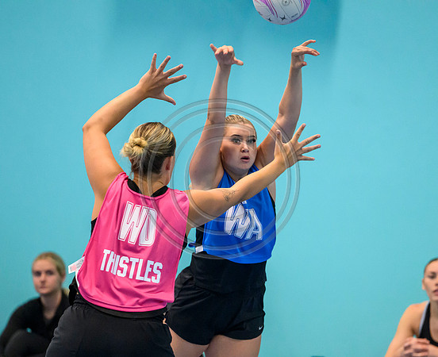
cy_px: 246
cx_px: 207
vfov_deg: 5.0
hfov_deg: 6.1
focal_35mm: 314
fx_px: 4098
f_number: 2.8
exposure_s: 1/1000
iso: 8000
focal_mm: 200
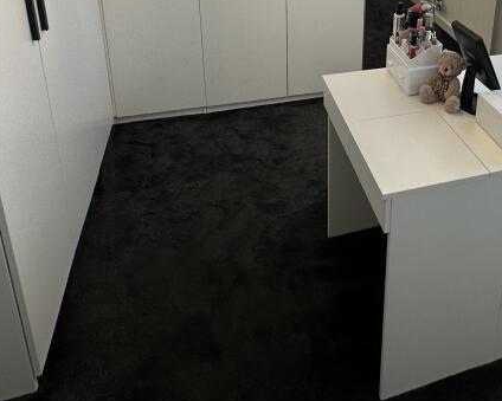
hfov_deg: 52.1
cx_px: 371
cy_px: -8
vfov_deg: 38.9
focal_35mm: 33
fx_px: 490
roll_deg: -2.0
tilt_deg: -16.4
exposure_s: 1/100
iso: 125
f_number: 2.2
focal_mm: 2.22
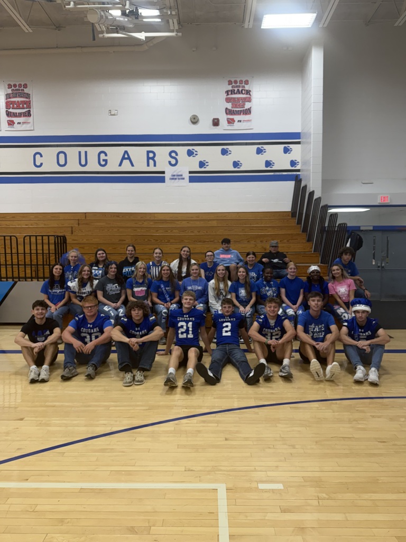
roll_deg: +0.2
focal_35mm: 24
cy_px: 271
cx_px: 203
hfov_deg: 56.8
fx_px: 375
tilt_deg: -3.4
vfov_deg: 71.6
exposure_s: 1/120
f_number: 1.78
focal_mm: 6.76
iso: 160
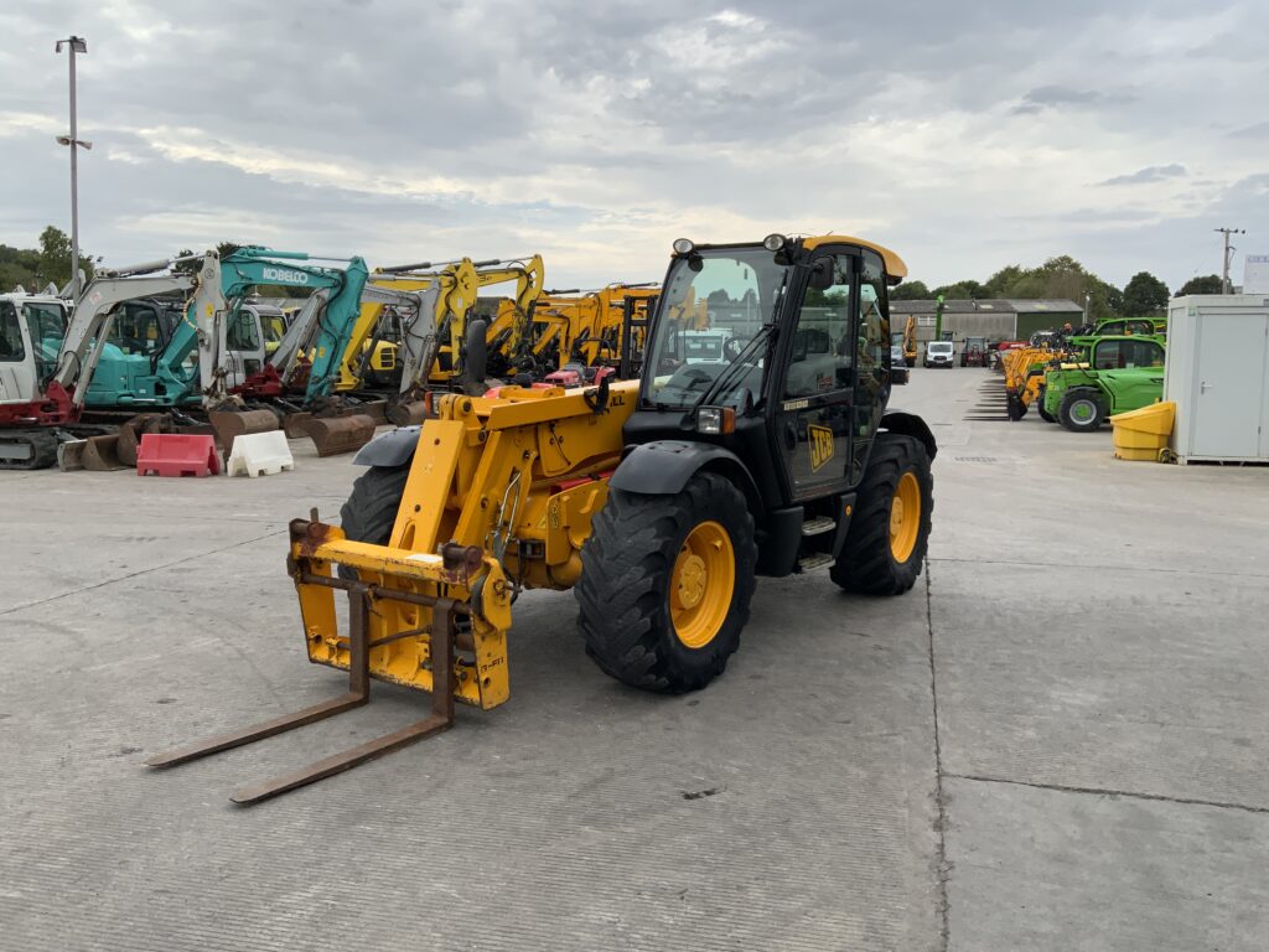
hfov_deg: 61.7
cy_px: 476
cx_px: 634
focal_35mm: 29
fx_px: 1063
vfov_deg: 48.2
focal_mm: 3
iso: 16
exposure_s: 1/1221
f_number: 1.8
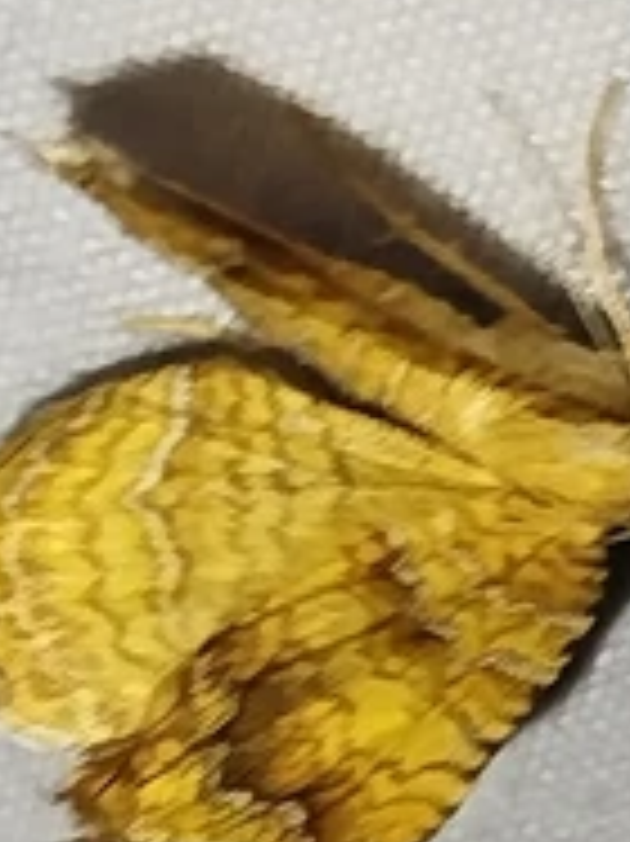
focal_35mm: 288
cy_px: 761
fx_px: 6997
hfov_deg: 5.2
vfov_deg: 6.9
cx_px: 302
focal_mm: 5.31
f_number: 1.7
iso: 125
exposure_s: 1/50
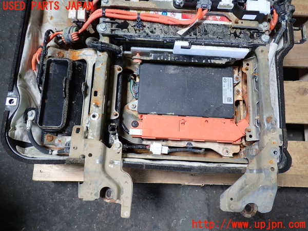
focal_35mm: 30
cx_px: 154
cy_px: 116
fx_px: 267
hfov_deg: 60.0
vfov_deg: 46.8
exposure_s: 1/60
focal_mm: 5.4
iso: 200
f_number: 2.3
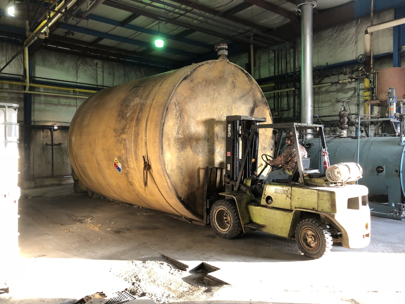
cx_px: 202
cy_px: 152
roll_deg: +0.9
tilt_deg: -0.6
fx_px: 328
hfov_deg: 63.4
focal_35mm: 28
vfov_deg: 49.7
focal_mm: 4
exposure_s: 1/30
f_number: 1.8
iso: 40
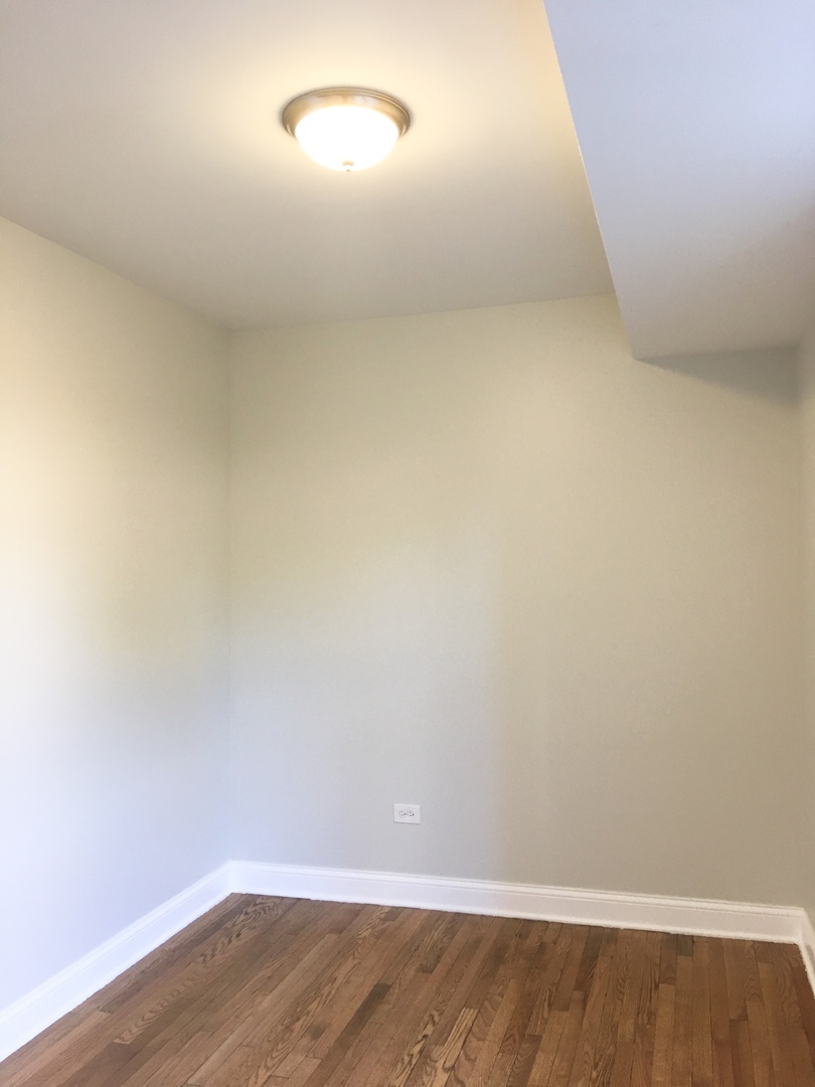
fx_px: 910
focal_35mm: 29
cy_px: 544
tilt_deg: +2.0
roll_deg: +0.2
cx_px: 408
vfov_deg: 61.7
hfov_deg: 48.2
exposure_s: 1/30
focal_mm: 4.15
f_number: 2.2
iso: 40
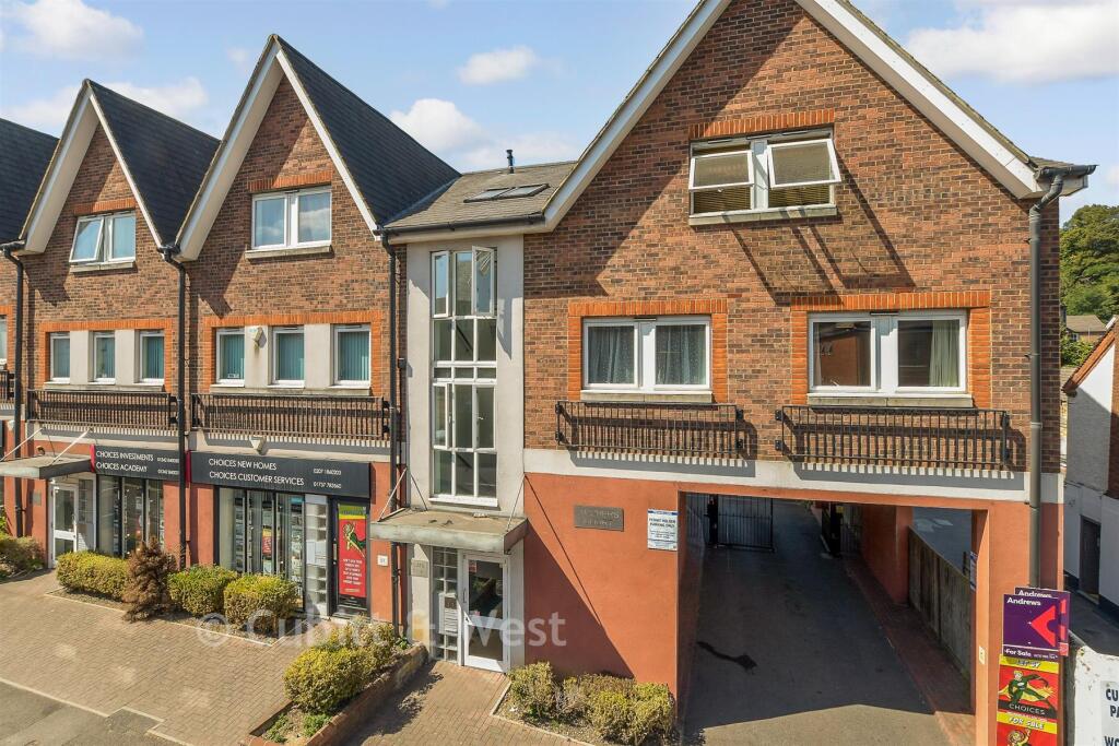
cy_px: 373
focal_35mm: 15
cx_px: 560
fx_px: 466
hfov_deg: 100.4
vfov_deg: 77.3
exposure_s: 1/60
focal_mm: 10
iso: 160
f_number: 13
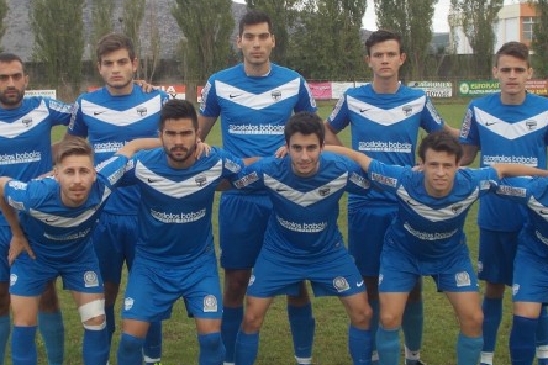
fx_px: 1035
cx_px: 238
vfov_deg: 20.0
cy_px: 135
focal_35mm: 68
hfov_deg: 29.6
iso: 80
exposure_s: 1/125
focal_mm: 7.9
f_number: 4.2
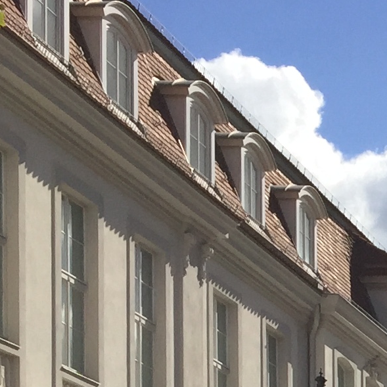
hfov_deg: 11.0
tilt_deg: -1.2
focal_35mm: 142
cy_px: 769
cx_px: 812
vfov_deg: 11.2
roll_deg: -0.7
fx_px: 1796
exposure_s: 1/3049
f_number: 2.2
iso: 32
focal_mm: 4.15
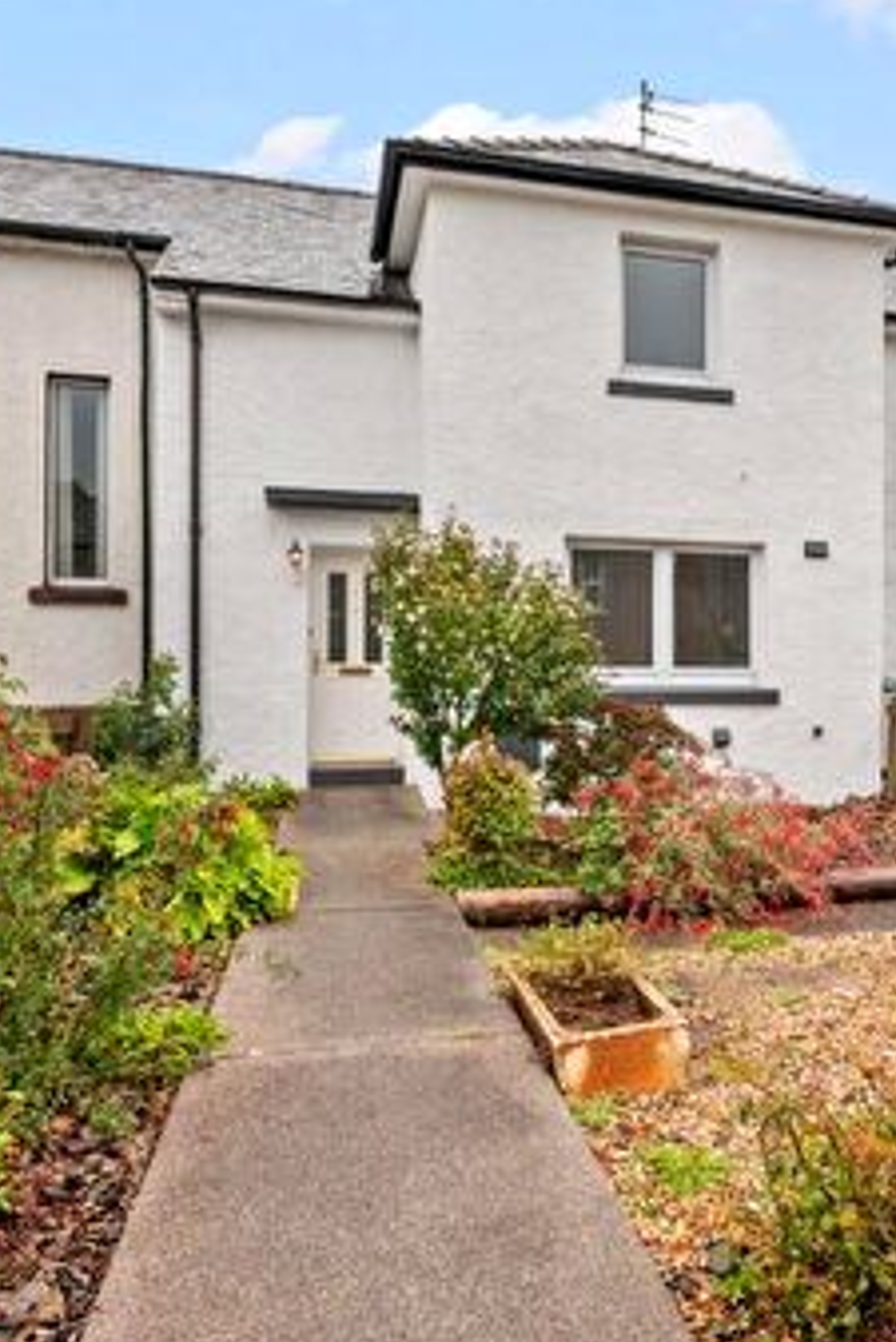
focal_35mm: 27
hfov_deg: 47.4
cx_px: 573
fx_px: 1007
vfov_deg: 67.3
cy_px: 653
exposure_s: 1/125
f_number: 5.6
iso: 400
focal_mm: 13
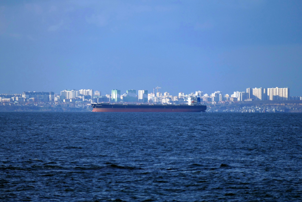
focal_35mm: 372
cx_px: 151
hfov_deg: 5.5
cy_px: 101
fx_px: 3120
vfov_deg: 3.7
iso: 125
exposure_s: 1/2000
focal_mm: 135.82
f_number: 4
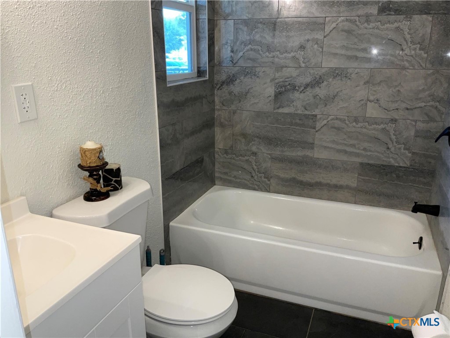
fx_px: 377
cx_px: 225
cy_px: 169
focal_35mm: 29
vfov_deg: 48.2
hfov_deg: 61.7
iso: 25
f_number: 1.8
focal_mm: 3
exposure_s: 1/60
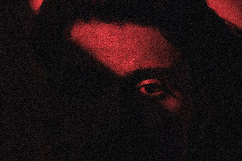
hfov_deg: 9.8
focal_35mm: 210
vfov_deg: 6.5
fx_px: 1412
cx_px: 121
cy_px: 80
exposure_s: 1/200
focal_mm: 140
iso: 200
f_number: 5.6
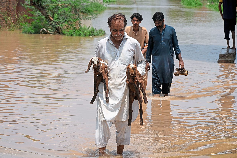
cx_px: 118
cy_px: 79
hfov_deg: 13.9
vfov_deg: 9.3
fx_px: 974
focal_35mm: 148
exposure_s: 1/500
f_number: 13
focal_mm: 148
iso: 400
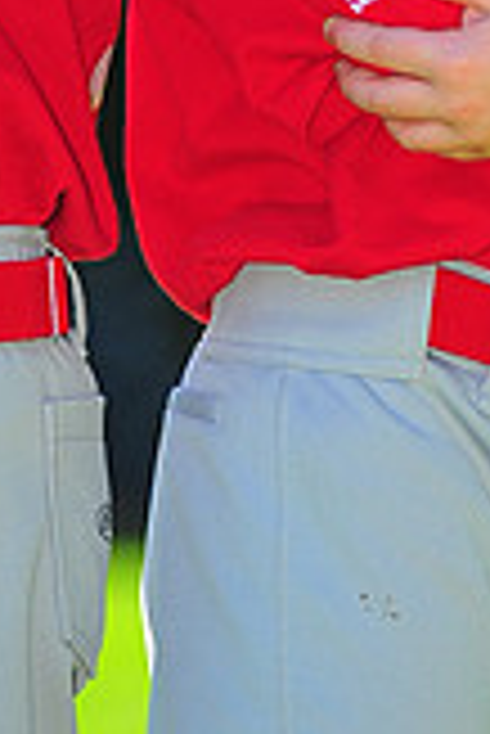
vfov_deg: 3.2
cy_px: -369
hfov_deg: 2.2
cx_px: 76
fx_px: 13038
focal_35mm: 640
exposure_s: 1/640
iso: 200
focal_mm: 180
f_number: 4.5
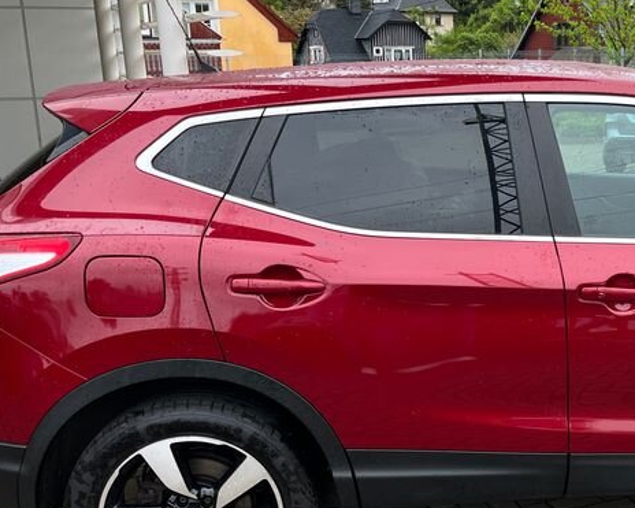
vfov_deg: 27.0
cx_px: 584
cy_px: 318
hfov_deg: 31.8
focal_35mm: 56
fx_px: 1052
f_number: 1.6
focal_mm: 5.1
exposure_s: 1/275
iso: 40
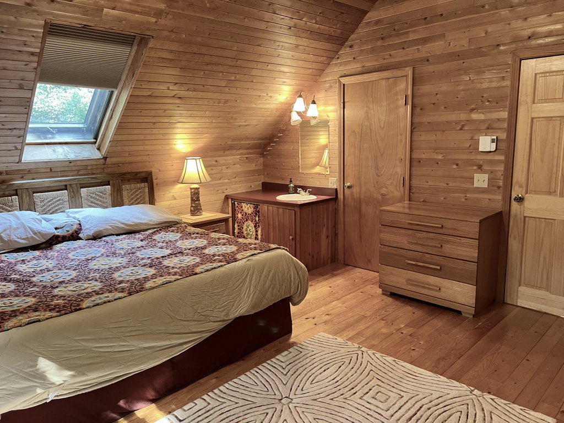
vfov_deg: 53.1
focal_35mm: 26
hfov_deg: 67.3
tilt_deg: -11.2
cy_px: 212
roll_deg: +1.2
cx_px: 282
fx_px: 424
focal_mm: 5.7
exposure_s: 1/60
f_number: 1.5
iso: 200
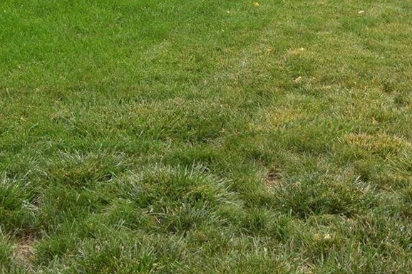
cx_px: 220
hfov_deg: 24.5
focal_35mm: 83
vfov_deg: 15.7
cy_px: -74
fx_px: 950
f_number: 9
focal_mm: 20
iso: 720
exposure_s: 1/125
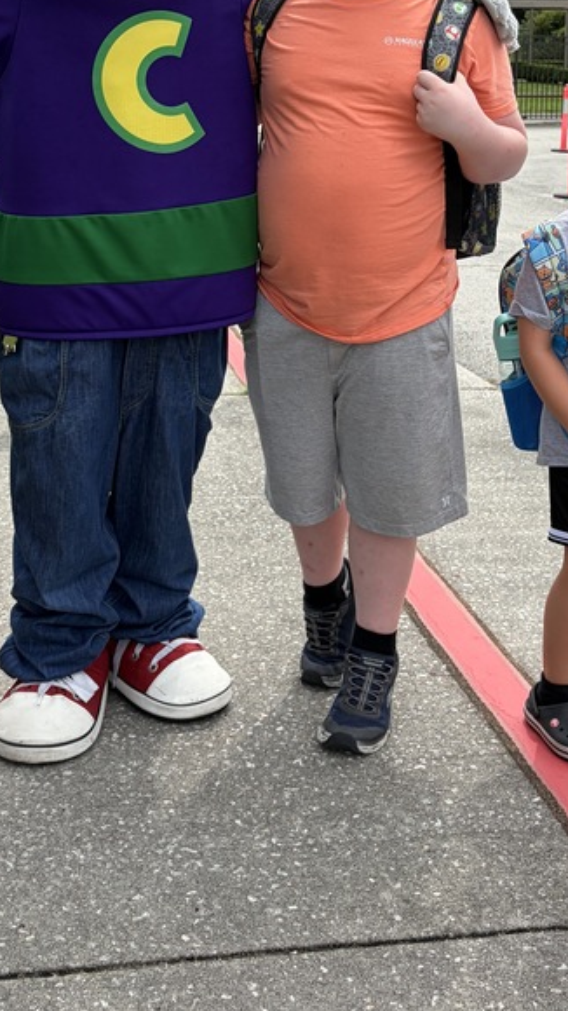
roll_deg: +0.3
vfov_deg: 39.5
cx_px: 213
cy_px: 183
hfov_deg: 23.9
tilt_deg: -6.5
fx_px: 1340
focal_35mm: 50
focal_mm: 5.96
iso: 64
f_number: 1.6
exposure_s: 1/2538
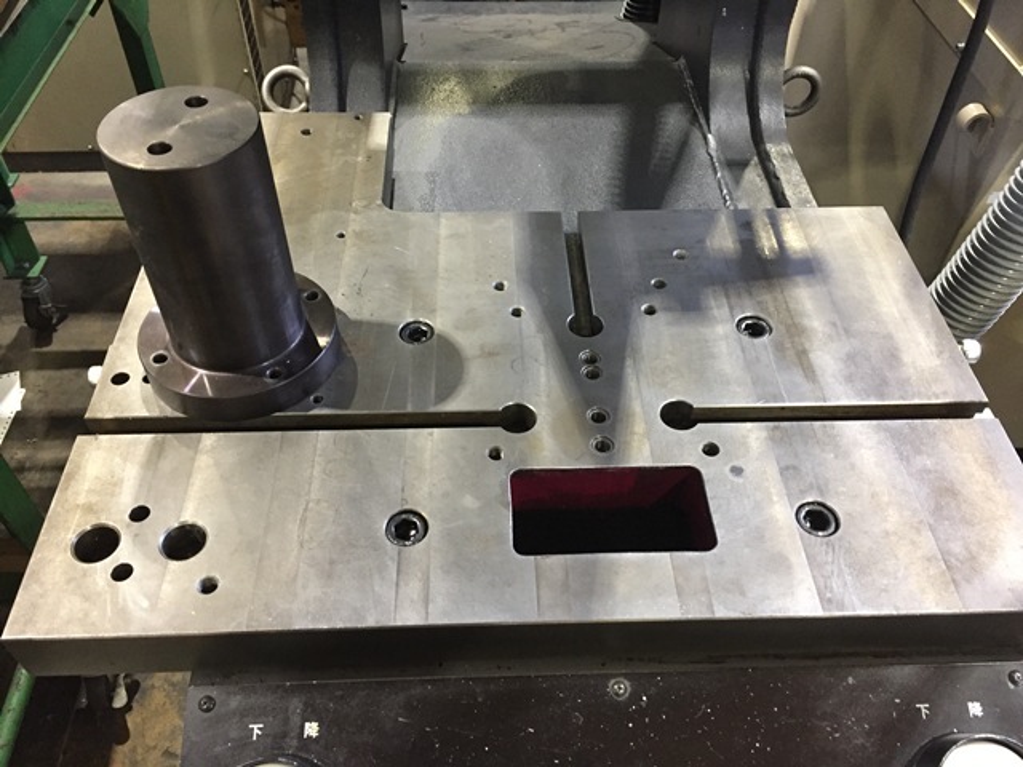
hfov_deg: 61.7
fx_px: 857
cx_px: 512
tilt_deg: -47.3
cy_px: 384
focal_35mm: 29
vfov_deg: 48.2
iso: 250
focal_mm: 4.15
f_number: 2.2
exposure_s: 1/17
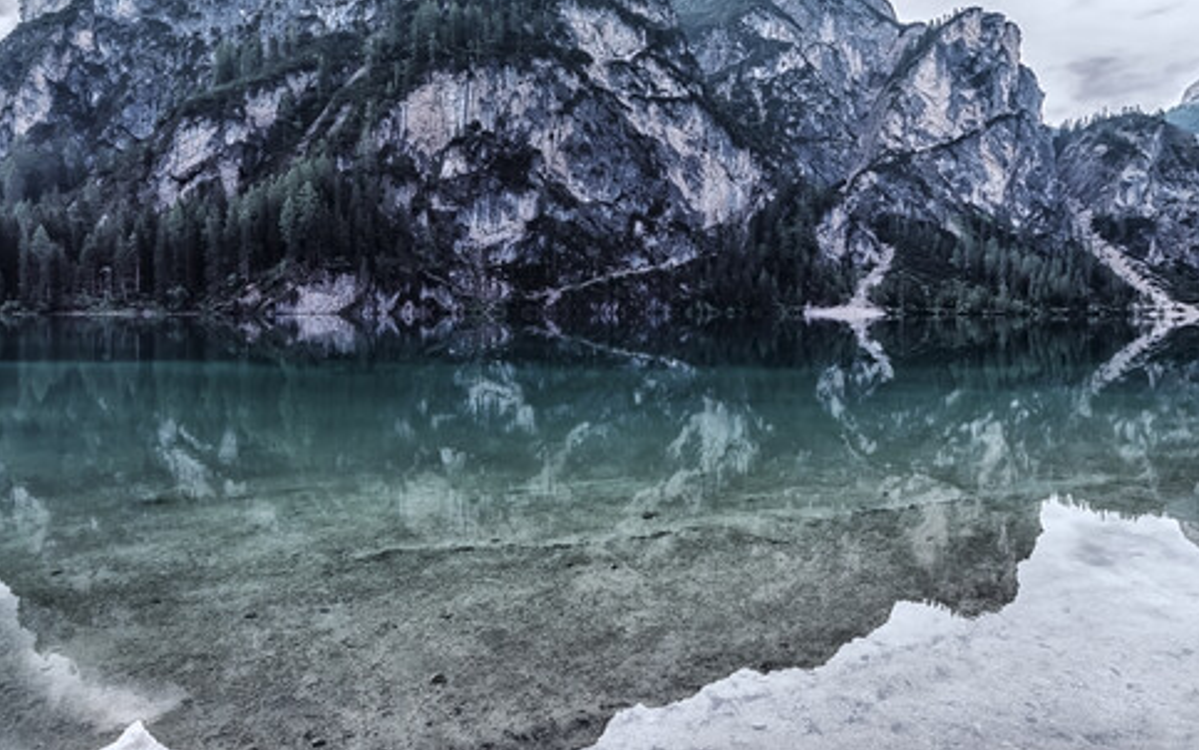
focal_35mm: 19
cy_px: 304
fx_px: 621
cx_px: 571
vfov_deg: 61.8
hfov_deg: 87.9
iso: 64
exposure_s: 1/80
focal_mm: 12
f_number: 4.5
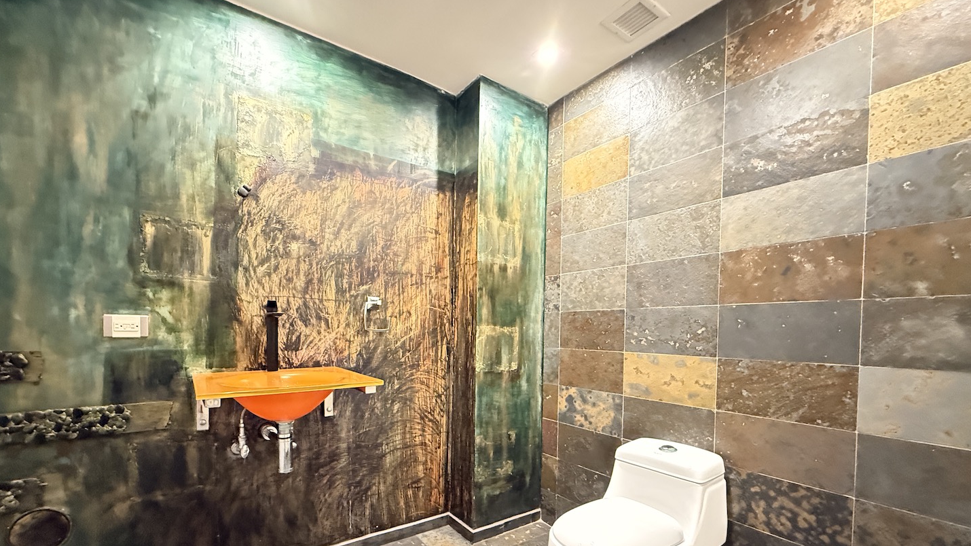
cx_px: 471
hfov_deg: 99.3
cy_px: 342
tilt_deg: -0.8
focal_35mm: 16
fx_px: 412
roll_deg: -0.7
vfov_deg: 66.0
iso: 1600
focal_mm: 2.22
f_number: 2.2
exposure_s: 1/30
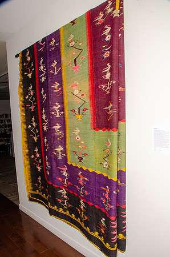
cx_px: 85
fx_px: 192
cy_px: 128
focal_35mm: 27
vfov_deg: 67.5
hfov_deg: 47.7
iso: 800
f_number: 16
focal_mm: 18
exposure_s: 1/60
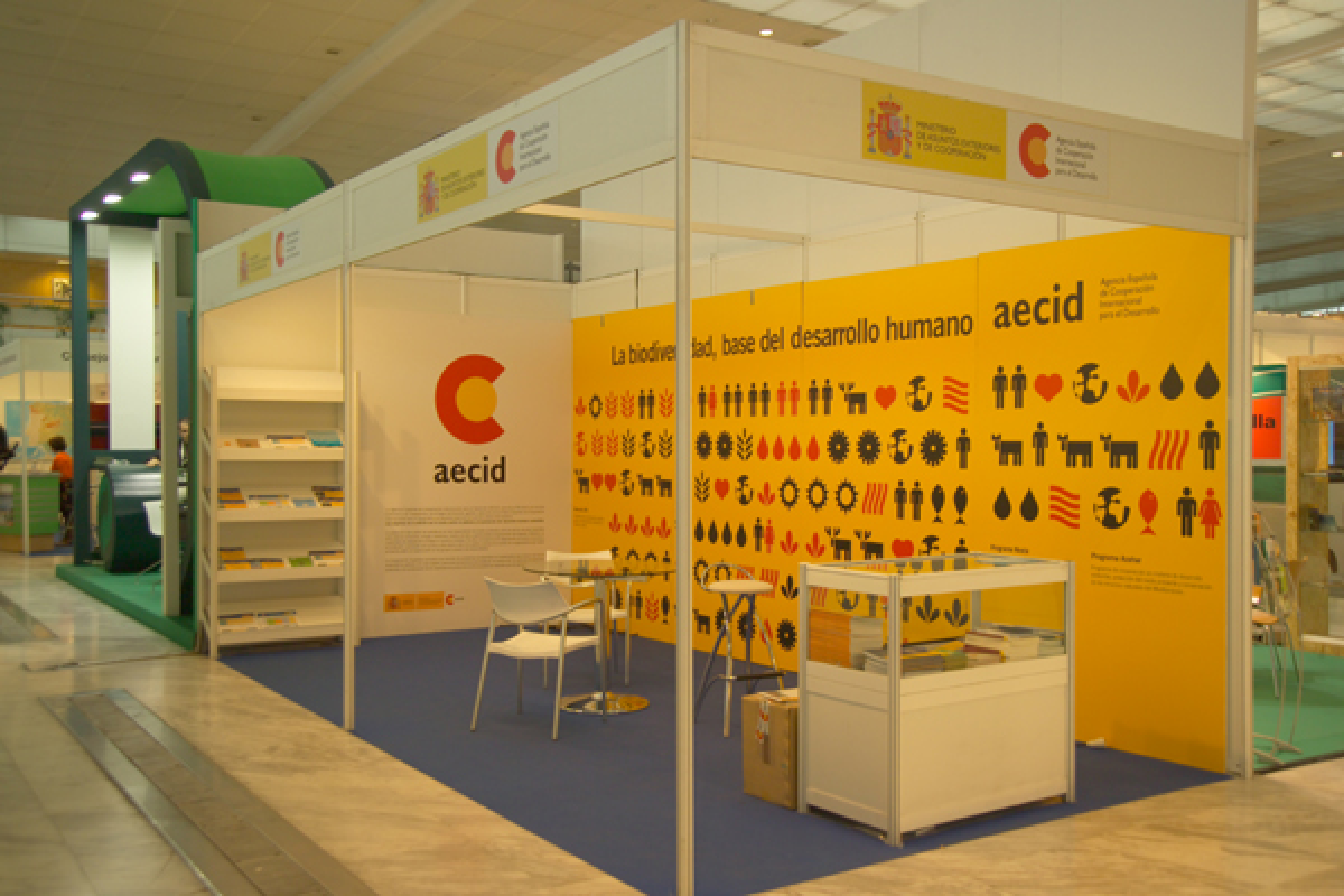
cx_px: 672
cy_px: 448
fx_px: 1307
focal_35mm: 35
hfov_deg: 54.4
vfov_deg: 37.9
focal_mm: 35
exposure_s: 1/10
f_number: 5.6
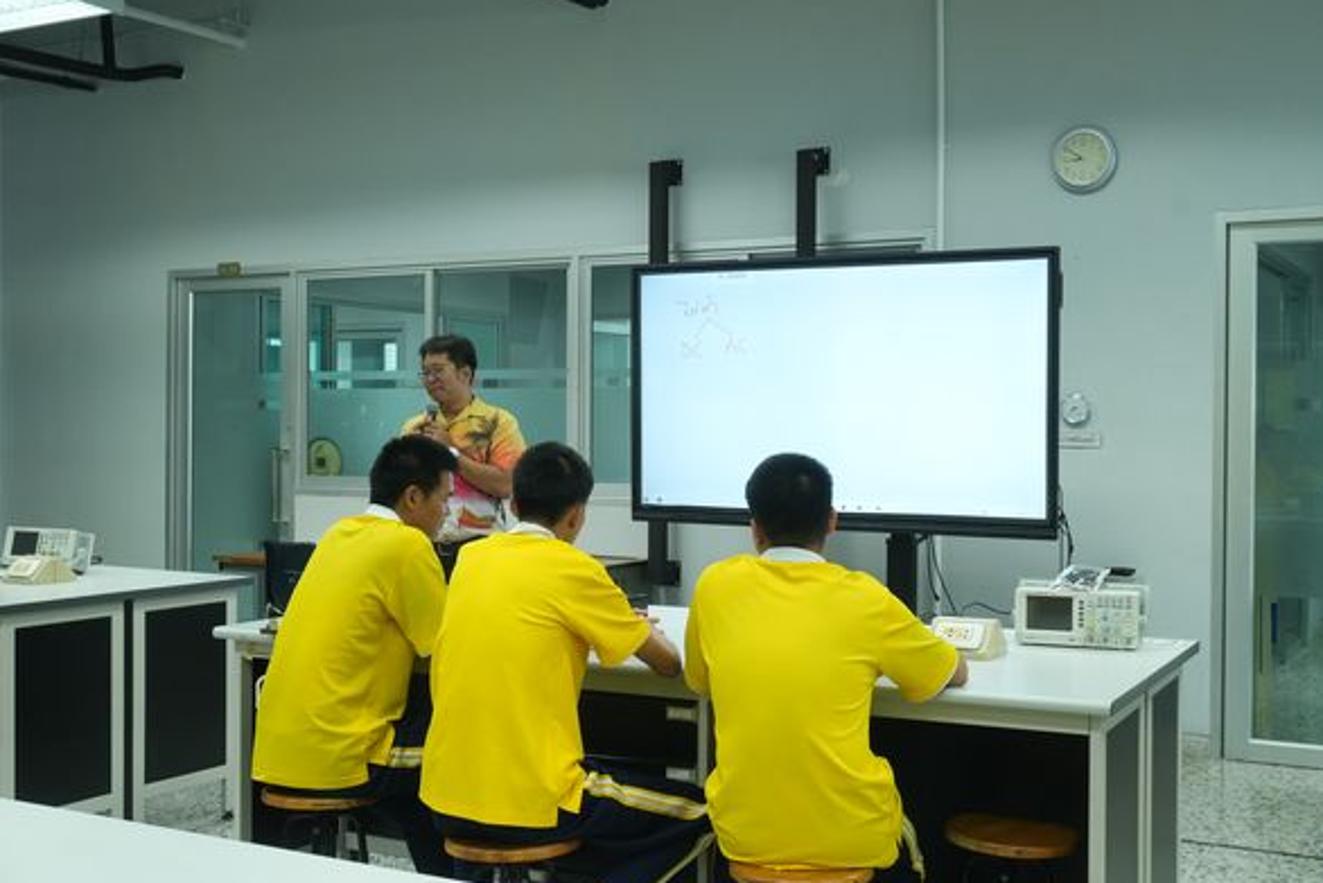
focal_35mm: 43
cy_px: 440
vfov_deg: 31.2
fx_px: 1581
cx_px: 657
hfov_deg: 45.4
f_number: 9
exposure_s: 1/40
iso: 1600
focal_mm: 28
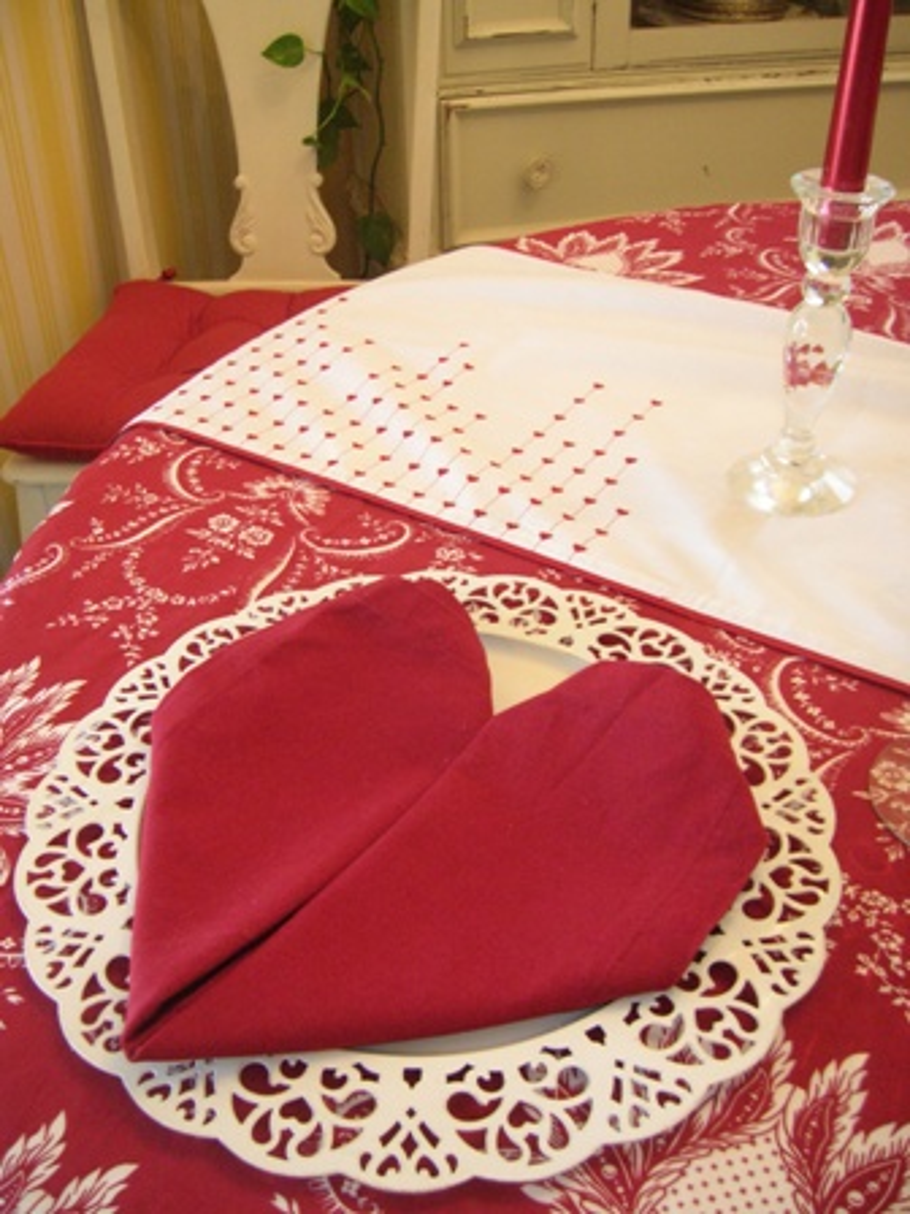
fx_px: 1192
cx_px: 455
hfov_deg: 41.8
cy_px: 607
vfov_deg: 54.0
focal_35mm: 34
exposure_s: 1/11
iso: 200
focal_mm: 5.7
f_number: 2.9
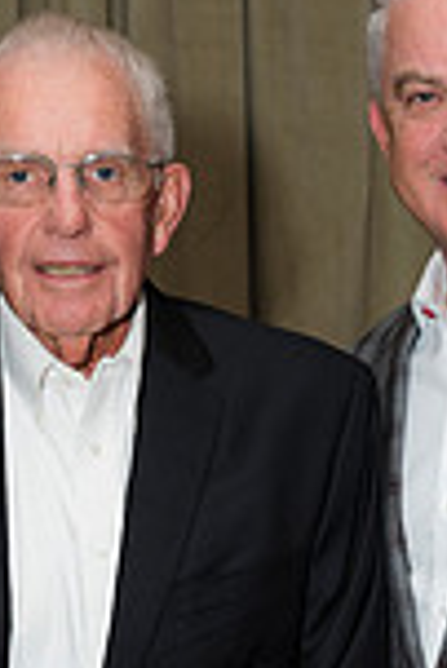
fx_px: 2769
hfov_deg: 9.2
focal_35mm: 149
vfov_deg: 13.7
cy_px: 544
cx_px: 381
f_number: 5.6
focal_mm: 50
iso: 800
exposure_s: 1/125
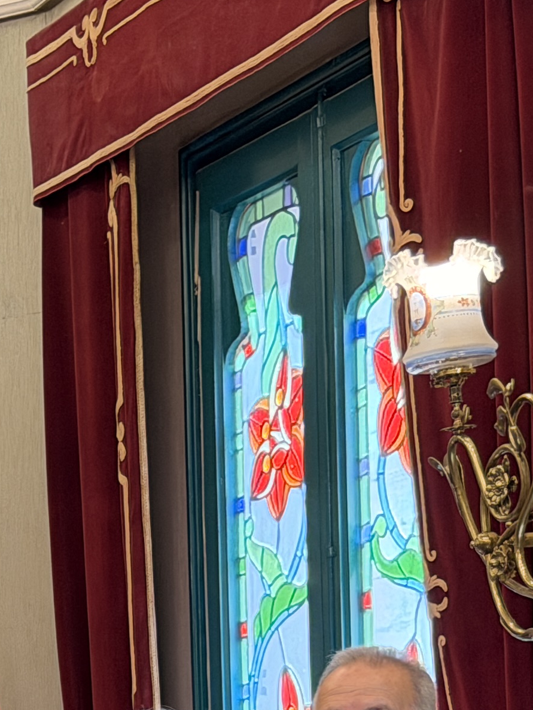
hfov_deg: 8.5
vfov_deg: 11.9
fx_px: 3345
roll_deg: +1.6
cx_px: -669
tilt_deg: +2.1
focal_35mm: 163
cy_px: 805
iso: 100
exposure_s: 1/100
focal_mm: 6.76
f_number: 1.78
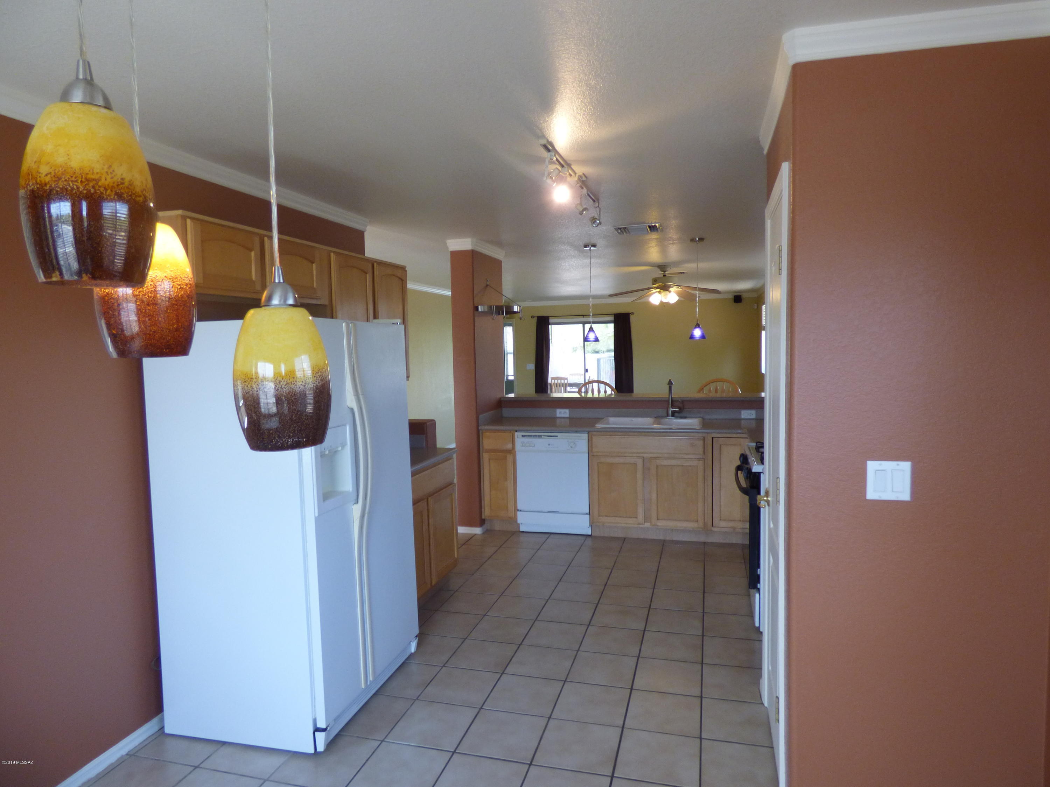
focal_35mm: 20
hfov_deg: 81.7
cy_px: 394
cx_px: 525
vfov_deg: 66.0
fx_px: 607
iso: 160
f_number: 2.8
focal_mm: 3.58
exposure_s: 1/60
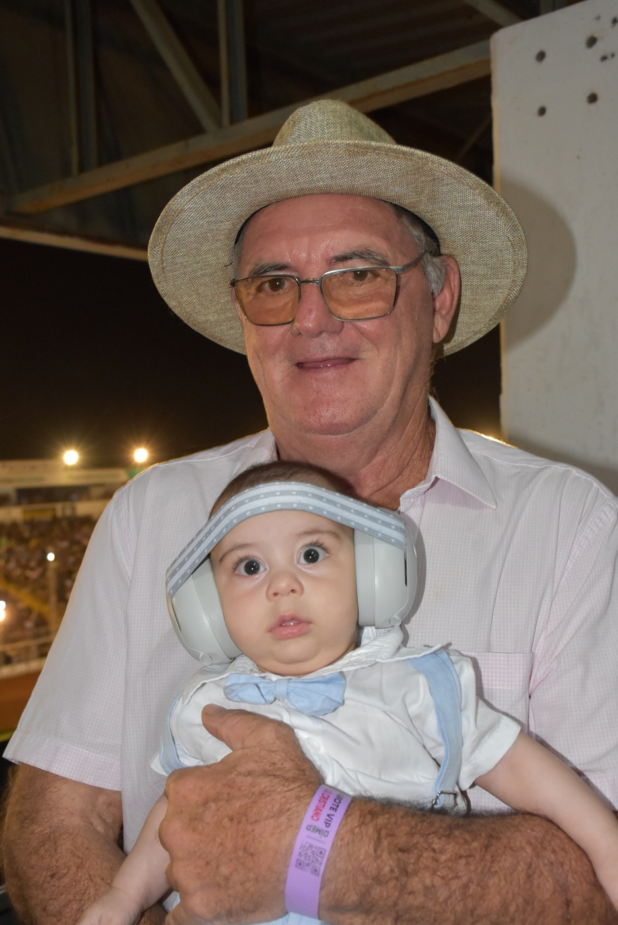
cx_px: 309
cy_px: 462
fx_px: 1041
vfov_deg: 47.9
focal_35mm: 40
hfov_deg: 33.1
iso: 1600
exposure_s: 1/60
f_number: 5.6
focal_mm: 27
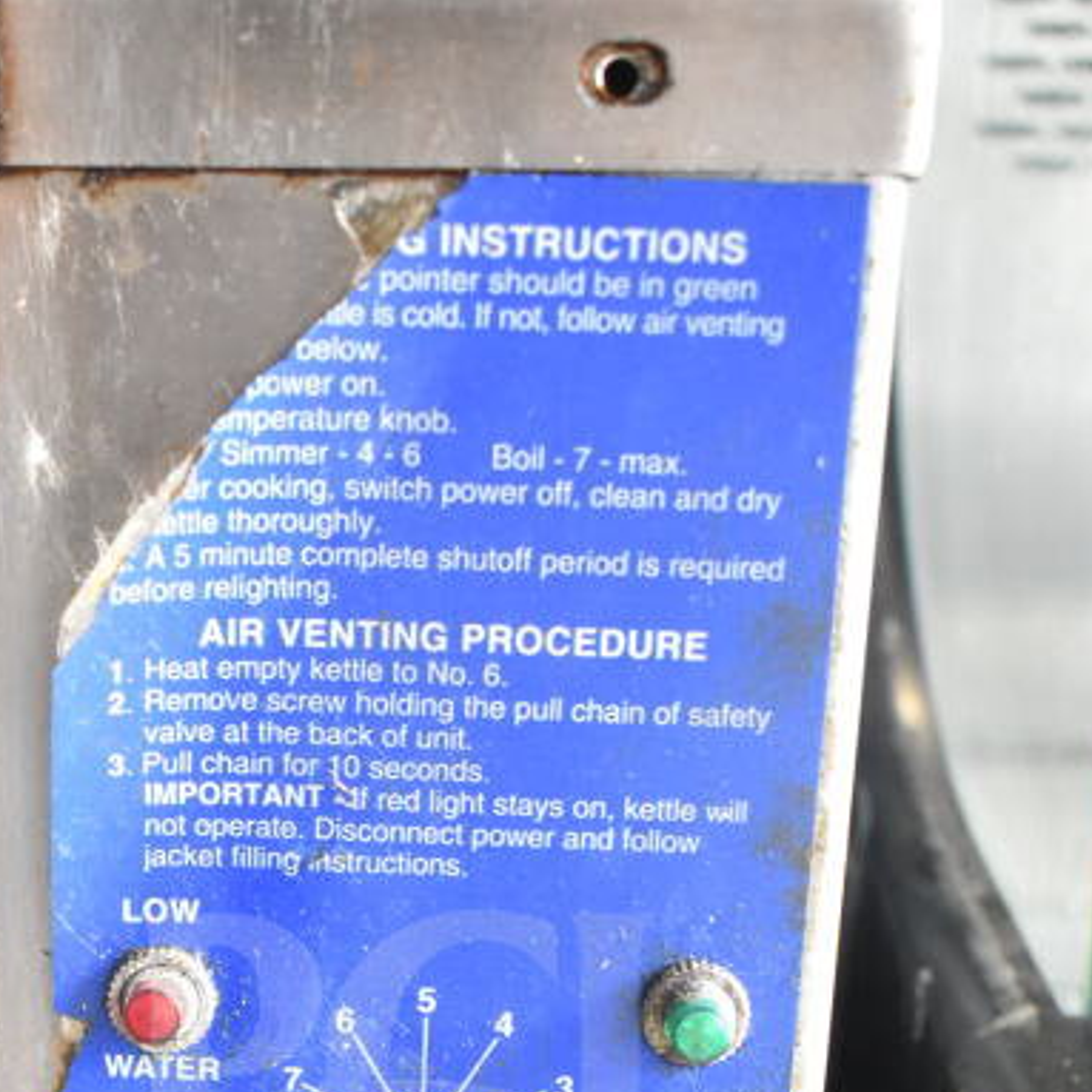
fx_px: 2391
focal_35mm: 67
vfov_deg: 24.3
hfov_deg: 25.6
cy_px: 1138
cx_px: 393
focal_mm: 22
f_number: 3.8
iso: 1600
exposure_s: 1/50
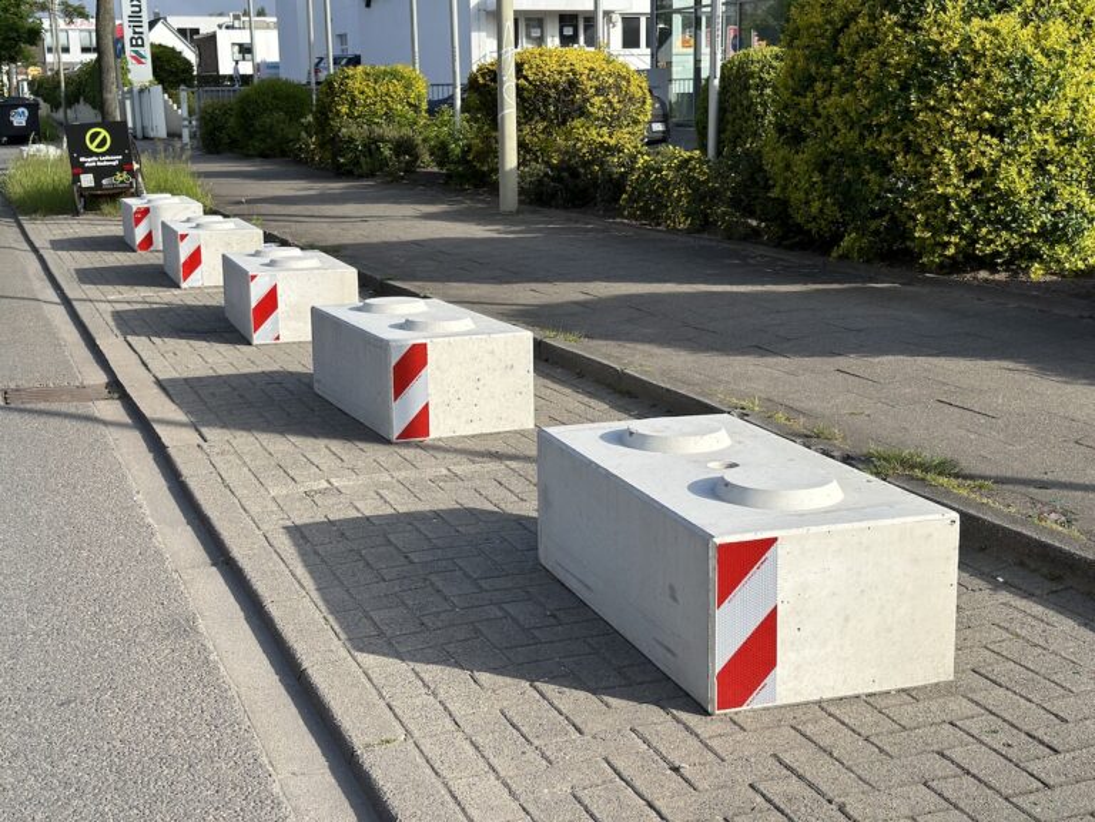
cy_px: 411
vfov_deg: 30.3
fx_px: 1518
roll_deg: +1.5
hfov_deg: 39.7
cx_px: 548
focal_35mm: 48
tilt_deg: -12.2
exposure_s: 1/4184
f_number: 1.78
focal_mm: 6.86
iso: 80
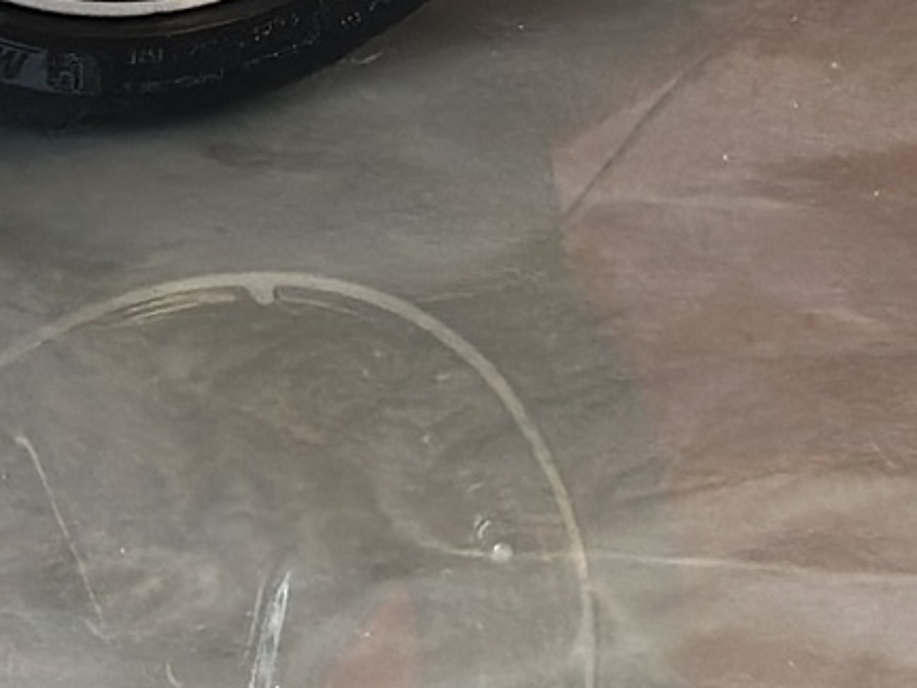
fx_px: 8477
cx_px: -781
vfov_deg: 4.5
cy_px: -1359
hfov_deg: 6.1
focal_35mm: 320
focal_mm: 6.86
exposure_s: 1/120
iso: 80
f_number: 1.78
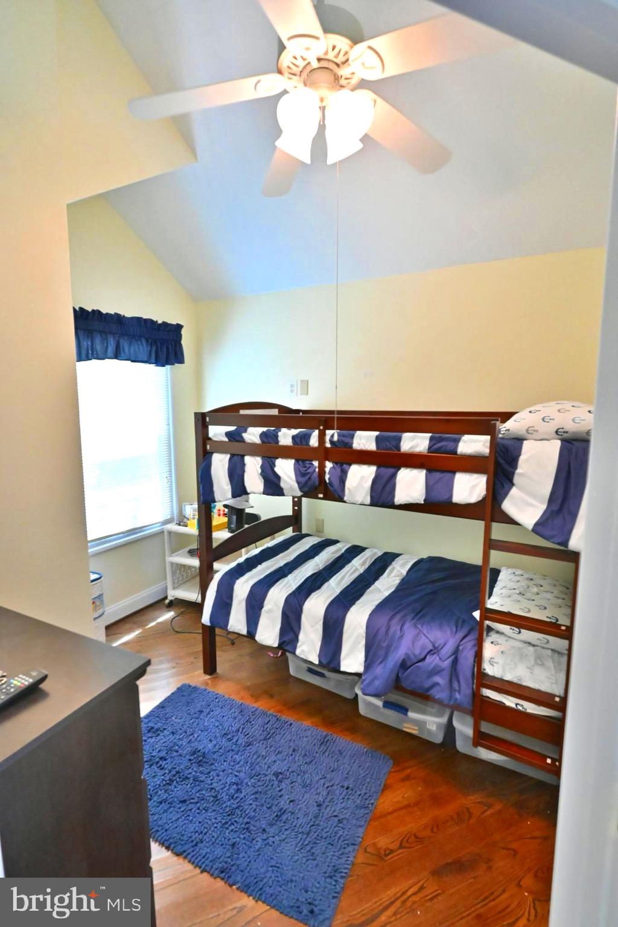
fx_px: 438
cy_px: 464
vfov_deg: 93.3
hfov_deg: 70.4
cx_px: 309
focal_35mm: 17
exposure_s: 1/80
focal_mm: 17
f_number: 9
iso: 10000
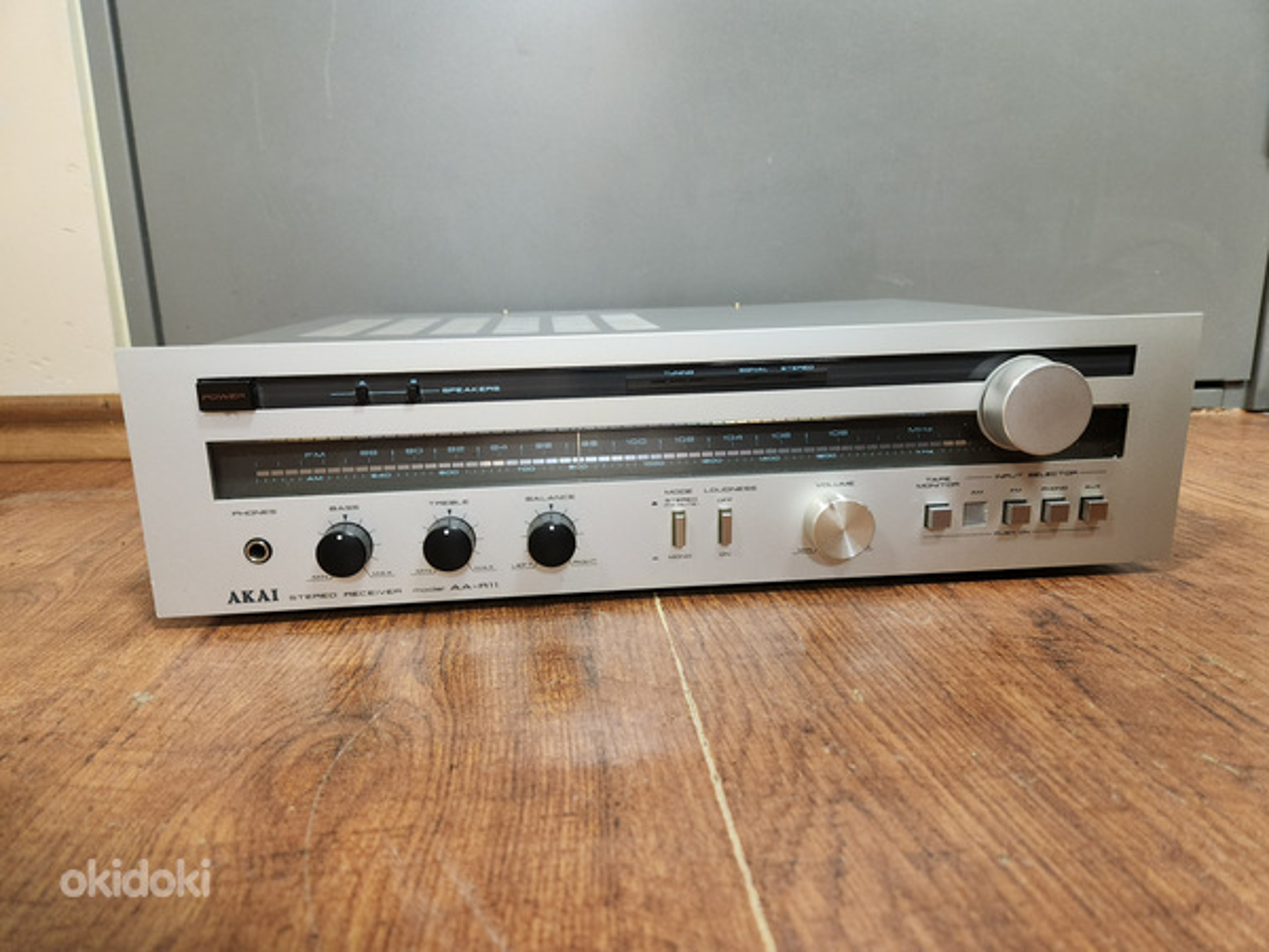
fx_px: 843
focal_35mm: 23
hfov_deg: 73.9
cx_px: 634
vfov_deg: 58.9
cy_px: 476
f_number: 1.8
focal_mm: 5.4
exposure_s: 1/50
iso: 400
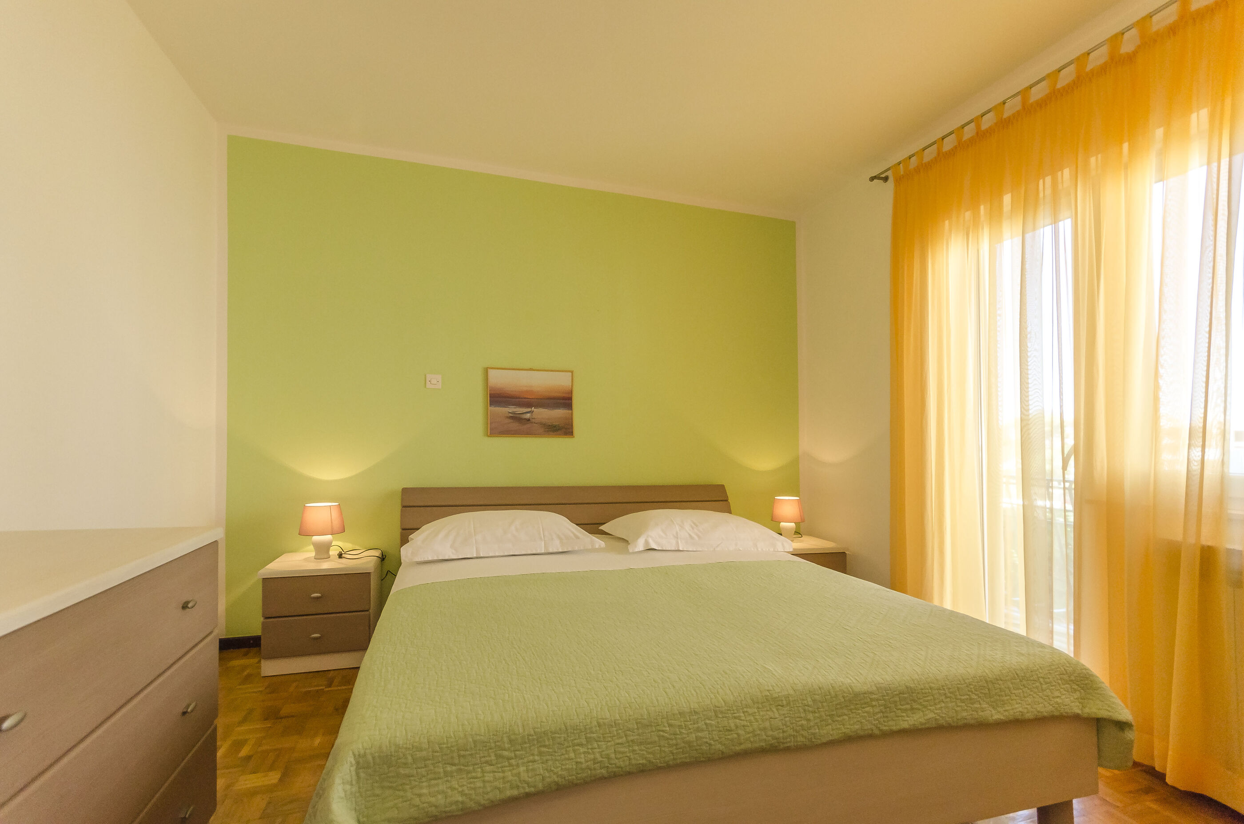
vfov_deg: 77.1
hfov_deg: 100.5
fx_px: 517
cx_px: 622
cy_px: 412
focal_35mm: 15
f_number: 9
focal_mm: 10
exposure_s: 1/100
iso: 320
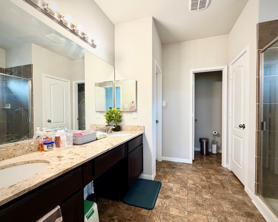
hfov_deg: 96.7
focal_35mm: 15
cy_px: 113
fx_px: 123
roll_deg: +0.5
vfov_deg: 84.0
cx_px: 148
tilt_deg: -0.8
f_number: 2.2
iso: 250
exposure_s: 1/120
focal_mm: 2.22
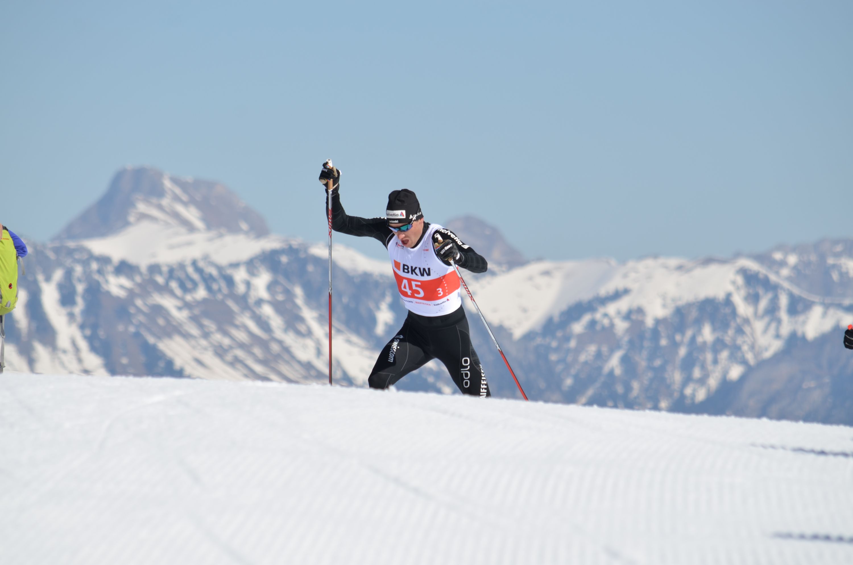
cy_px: 282
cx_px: 426
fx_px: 9576
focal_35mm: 405
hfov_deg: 5.1
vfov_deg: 3.4
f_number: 8
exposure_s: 1/500
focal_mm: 270
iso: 100
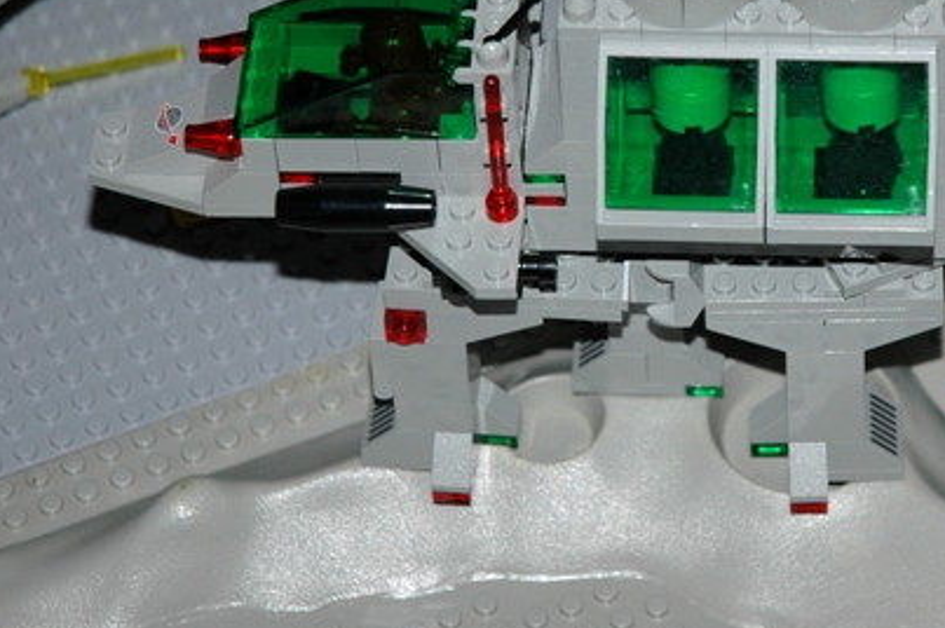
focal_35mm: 200
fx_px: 5246
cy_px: 118
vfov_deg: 6.8
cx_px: 741
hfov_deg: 10.3
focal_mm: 70
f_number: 4.5
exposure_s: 1/60
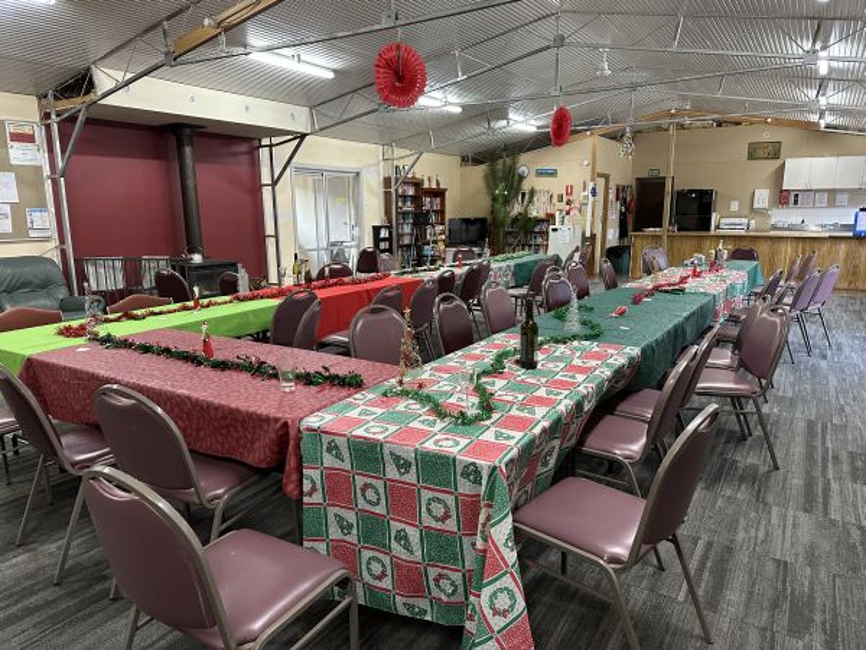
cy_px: 325
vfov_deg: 56.8
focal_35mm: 24
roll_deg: +0.2
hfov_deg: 71.6
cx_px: 433
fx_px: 600
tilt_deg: -12.3
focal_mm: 6.86
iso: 400
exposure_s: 1/50
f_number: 1.78
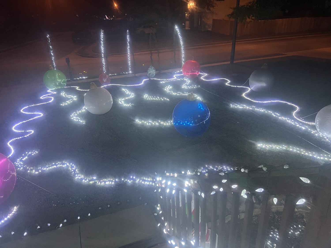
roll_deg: +1.8
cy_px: 124
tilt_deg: -24.2
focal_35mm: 26
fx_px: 249
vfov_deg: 53.1
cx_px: 166
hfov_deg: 67.3
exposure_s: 1/60
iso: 400
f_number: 1.5
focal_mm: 5.7
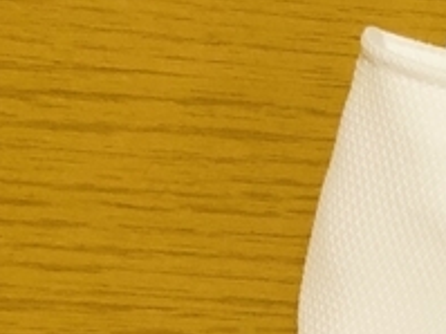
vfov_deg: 8.4
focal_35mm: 169
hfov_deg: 9.8
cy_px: 605
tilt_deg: -80.5
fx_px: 2176
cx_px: 1195
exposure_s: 1/33
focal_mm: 3.99
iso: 40
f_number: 1.8
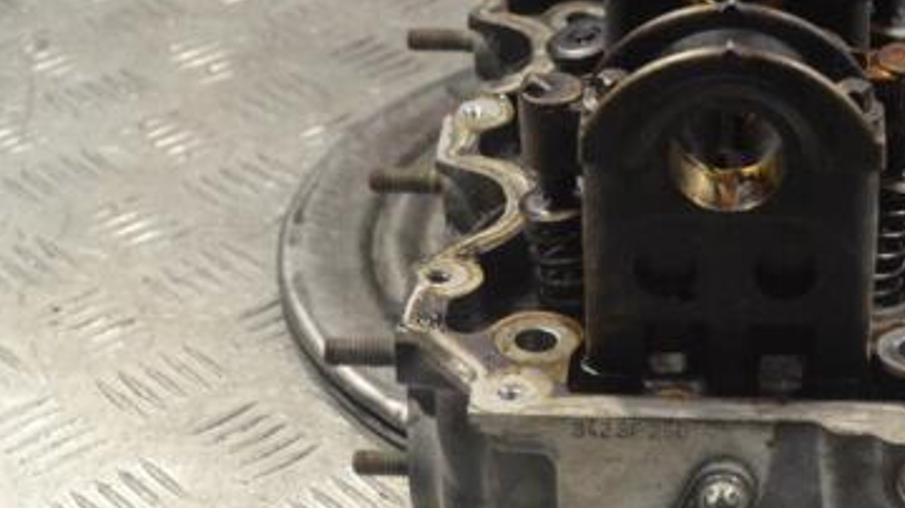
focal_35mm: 110
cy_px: 274
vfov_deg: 11.0
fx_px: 2638
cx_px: 732
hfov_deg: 19.3
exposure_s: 1/250
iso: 3200
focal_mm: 42
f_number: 8
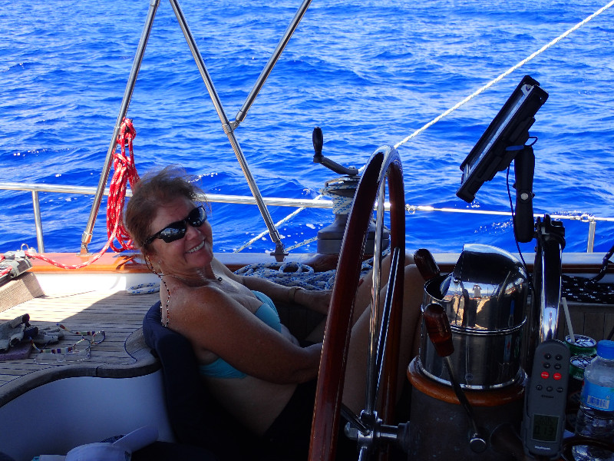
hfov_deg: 41.2
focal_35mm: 46
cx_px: 307
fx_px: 816
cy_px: 230
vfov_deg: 31.5
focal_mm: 8.41
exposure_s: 1/320
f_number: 4.5
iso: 100
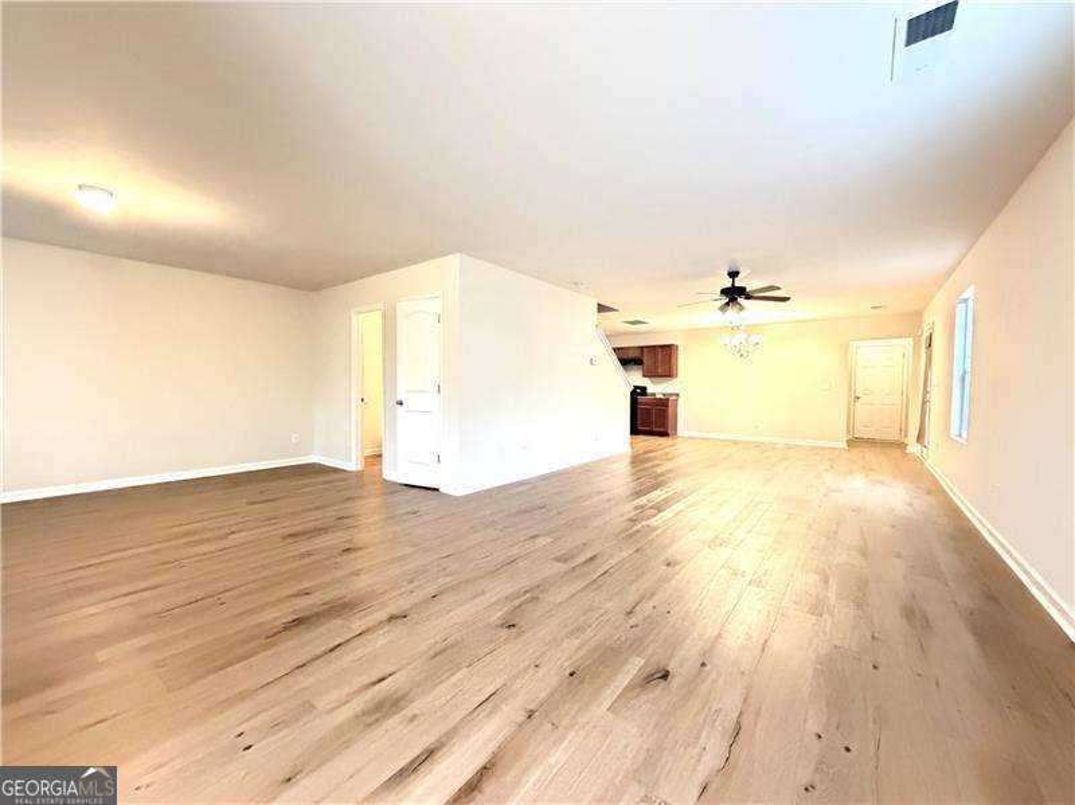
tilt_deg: -2.7
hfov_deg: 102.1
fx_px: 435
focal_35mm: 14
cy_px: 402
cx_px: 538
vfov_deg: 85.6
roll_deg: -1.0
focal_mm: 2.22
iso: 1250
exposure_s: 1/40
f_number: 2.2
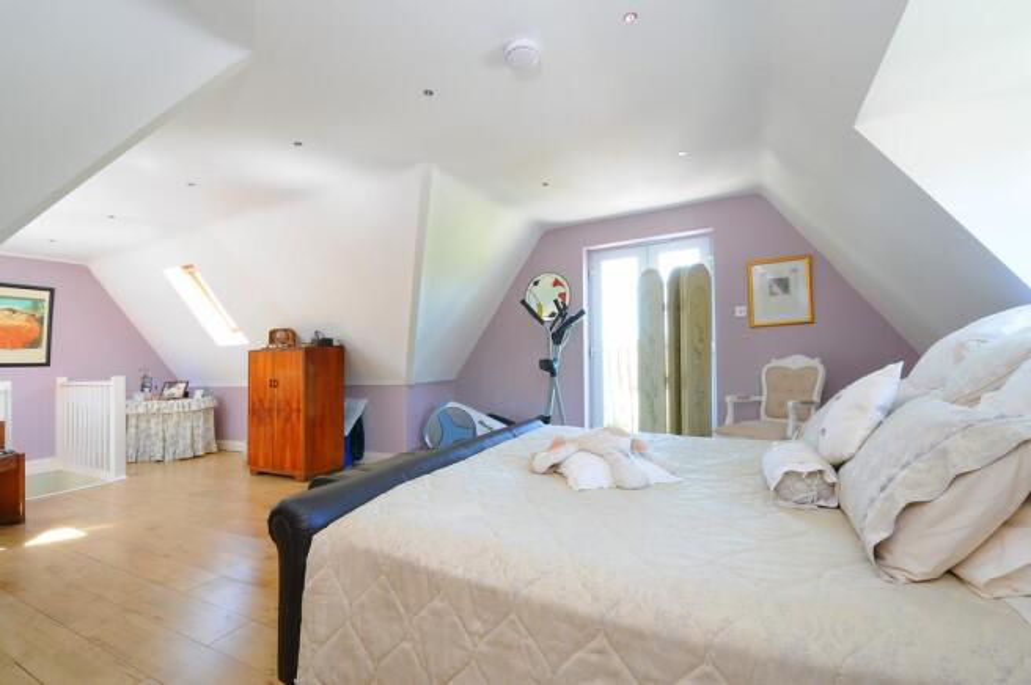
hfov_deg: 100.4
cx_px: 516
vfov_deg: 77.2
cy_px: 342
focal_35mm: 15
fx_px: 429
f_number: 11
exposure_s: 1/2.5
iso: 200
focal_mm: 10
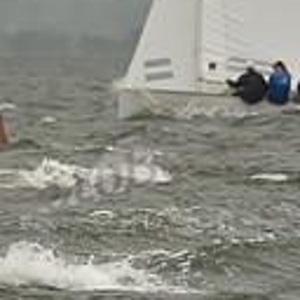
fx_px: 10178
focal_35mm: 1038
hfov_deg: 1.7
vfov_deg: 1.7
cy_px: 81
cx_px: -145
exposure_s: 1/1250
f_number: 7.1
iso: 320
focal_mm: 270
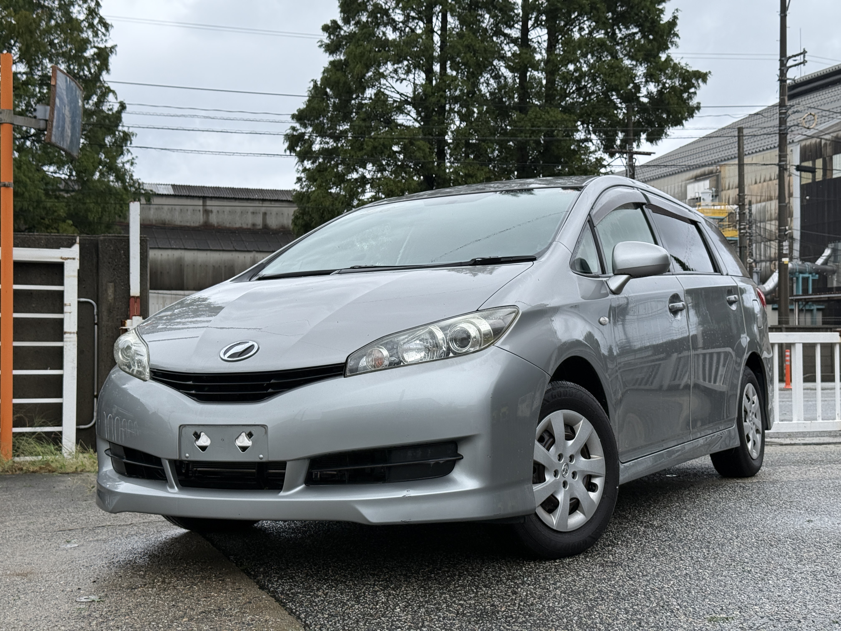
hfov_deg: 39.7
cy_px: 316
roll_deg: +0.5
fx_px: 1166
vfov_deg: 30.3
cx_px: 420
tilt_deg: +1.3
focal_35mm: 48
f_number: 1.78
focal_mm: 6.76
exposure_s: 1/1185
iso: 64
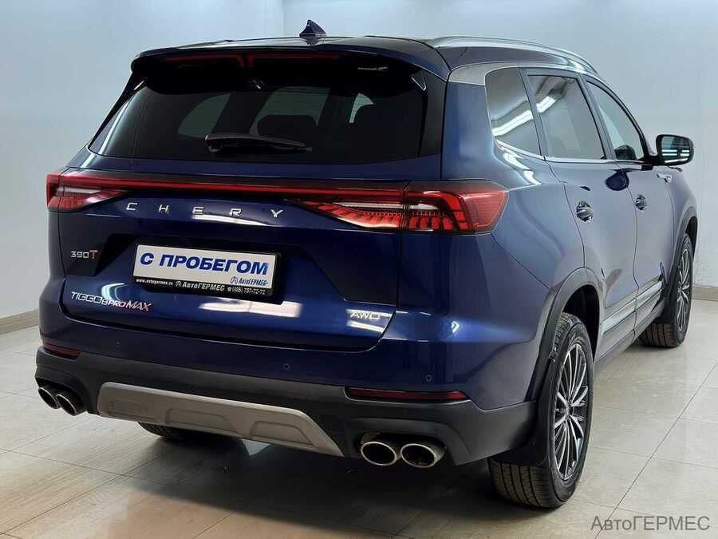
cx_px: 359
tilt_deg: -9.1
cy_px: 270
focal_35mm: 45
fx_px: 933
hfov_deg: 42.1
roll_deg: -0.6
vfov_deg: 32.2
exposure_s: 1/100
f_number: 1.78
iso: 100
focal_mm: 6.86
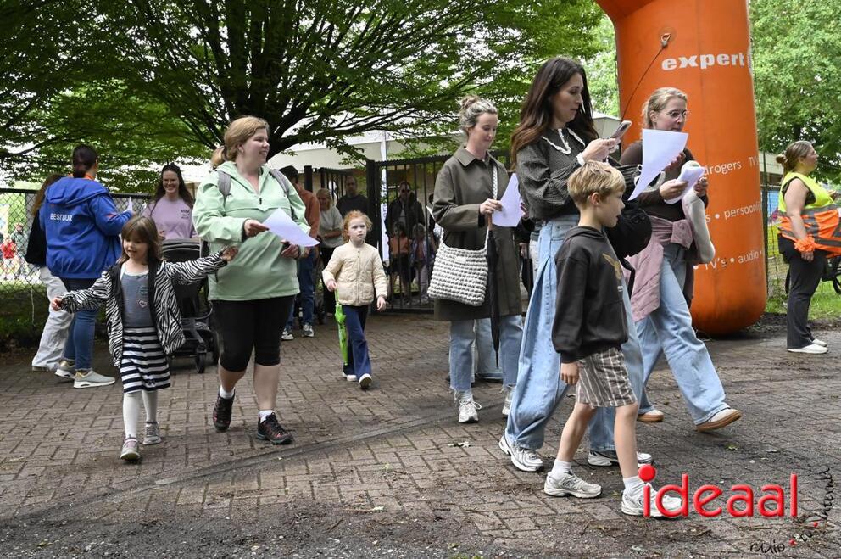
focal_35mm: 40
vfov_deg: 33.3
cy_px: 280
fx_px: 933
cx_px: 420
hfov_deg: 48.5
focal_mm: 40
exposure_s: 1/500
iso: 8000
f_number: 11
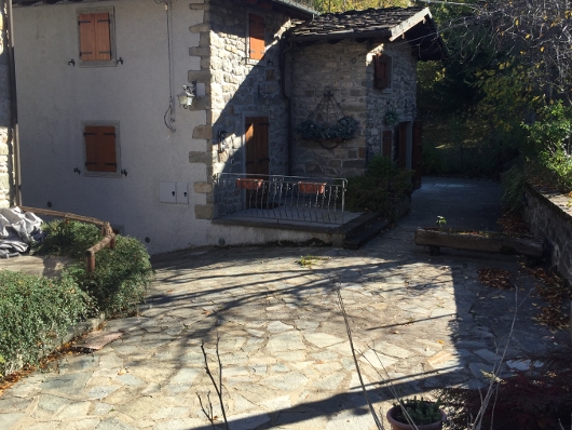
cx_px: 317
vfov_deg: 40.6
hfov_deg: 52.5
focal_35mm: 35
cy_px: 176
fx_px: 579
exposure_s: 1/565
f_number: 2.2
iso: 32
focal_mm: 4.15
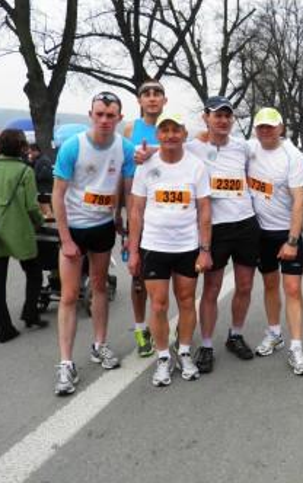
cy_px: 242
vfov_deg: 49.2
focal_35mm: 40
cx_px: 262
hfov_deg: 30.8
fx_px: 528
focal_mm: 4.9
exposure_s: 1/100
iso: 50
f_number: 5.7
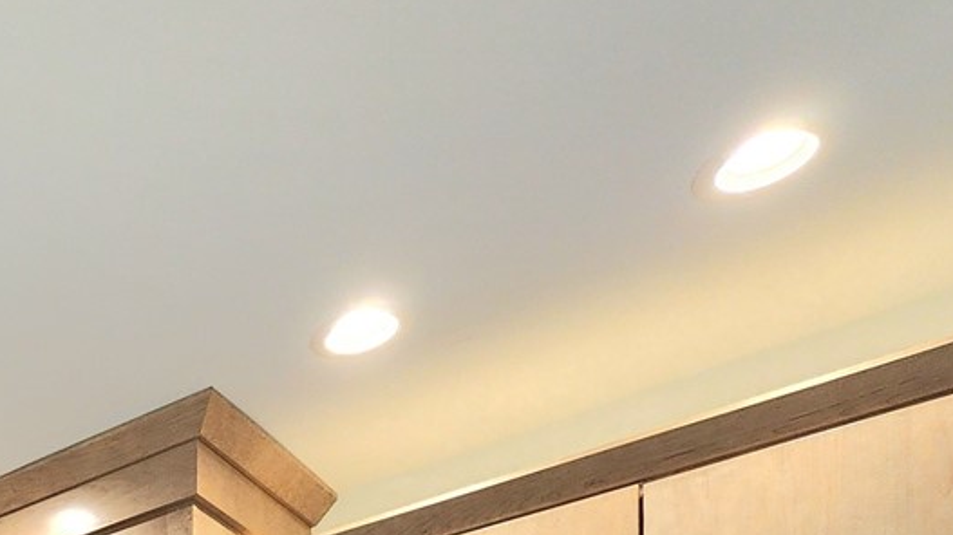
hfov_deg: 35.2
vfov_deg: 18.7
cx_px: -242
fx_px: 1086
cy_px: 1047
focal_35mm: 43
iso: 80
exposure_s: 1/60.2
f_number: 2.2
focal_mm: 2.2
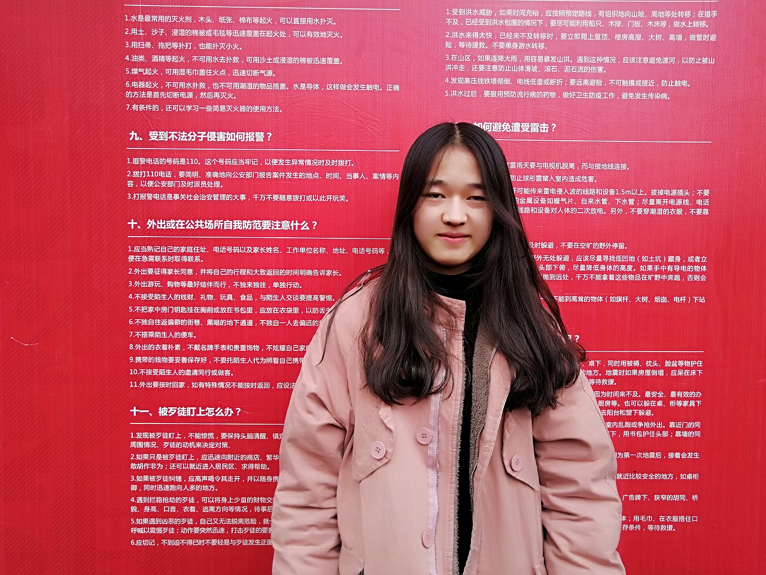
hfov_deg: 65.3
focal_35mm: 27
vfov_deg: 51.4
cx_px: 383
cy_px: 288
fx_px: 597
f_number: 1.8
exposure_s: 1/100
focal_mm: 3.95
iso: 64
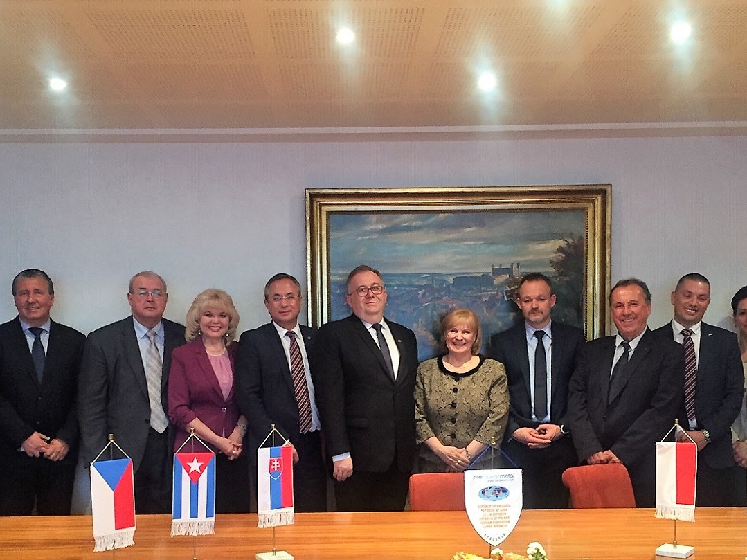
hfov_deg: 43.8
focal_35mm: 43
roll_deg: +0.6
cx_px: 357
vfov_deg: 33.1
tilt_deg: -3.4
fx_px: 928
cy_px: 406
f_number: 2.2
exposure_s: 1/33
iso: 200
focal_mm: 4.15
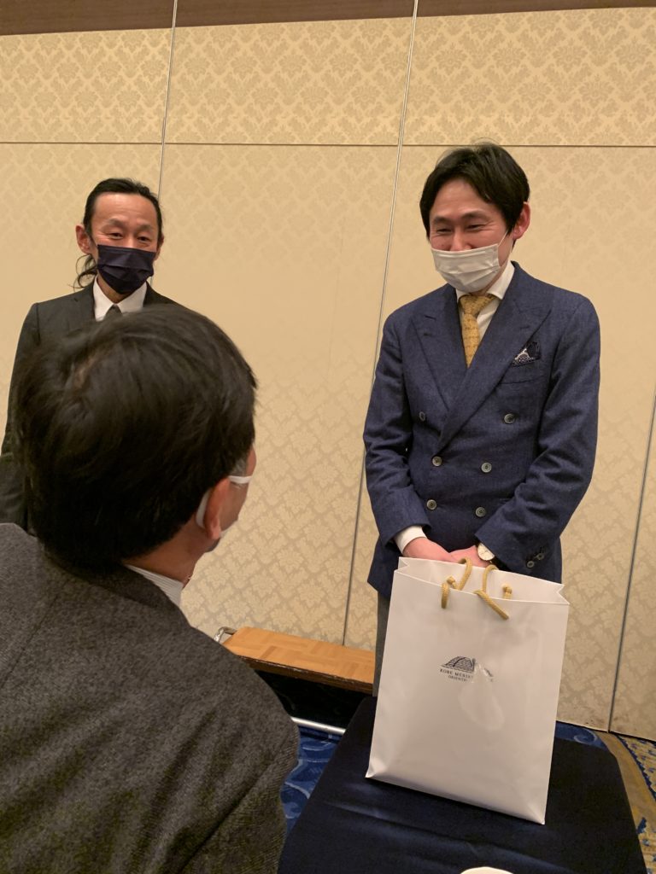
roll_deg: -6.3
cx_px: 328
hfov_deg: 53.1
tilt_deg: -2.8
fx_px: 657
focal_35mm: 26
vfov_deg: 67.3
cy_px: 437
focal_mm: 4.25
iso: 250
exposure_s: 1/60
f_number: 1.8
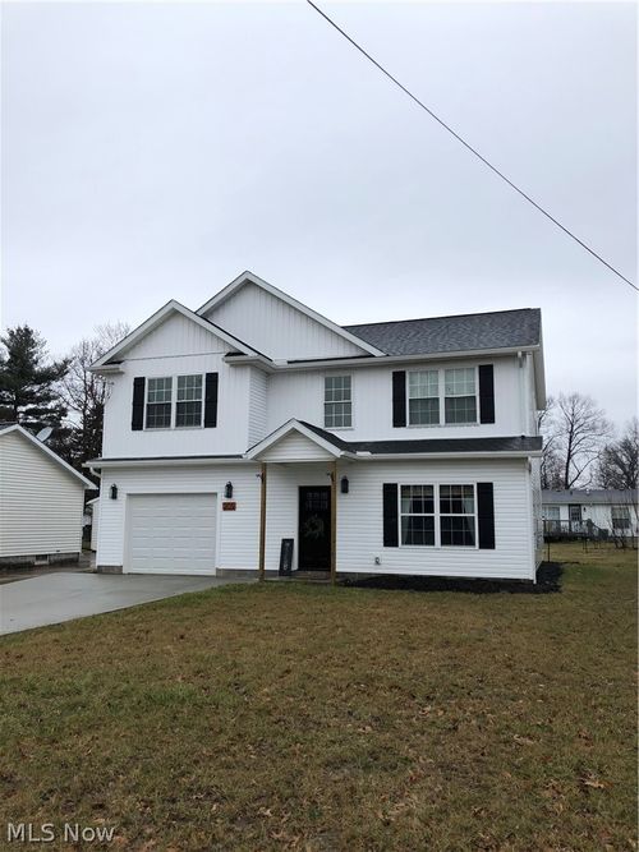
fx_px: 689
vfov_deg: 63.5
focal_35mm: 28
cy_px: 426
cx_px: 320
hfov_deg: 49.7
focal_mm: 3.99
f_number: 1.8
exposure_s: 1/750
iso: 20
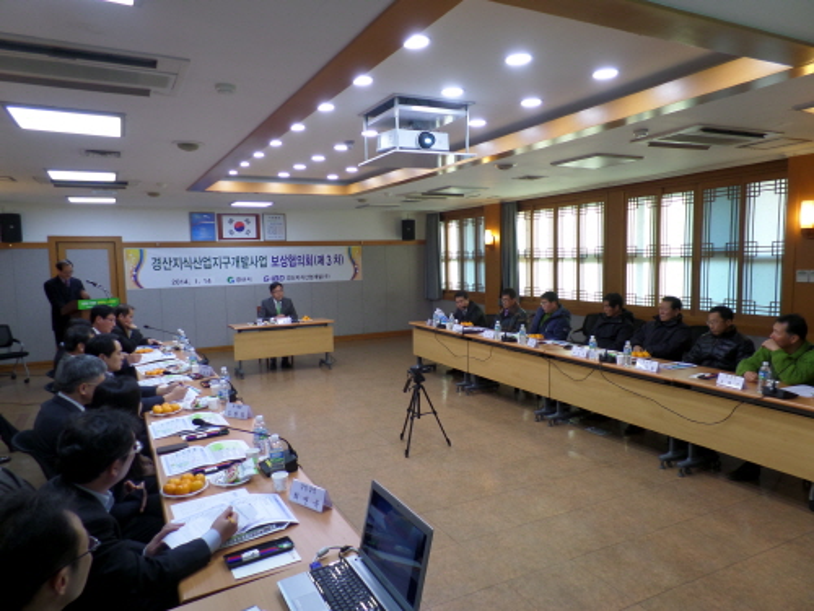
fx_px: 541
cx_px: 407
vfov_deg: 58.9
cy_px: 306
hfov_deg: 73.9
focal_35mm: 23
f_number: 2.8
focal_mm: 4.1
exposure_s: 1/30
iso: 120
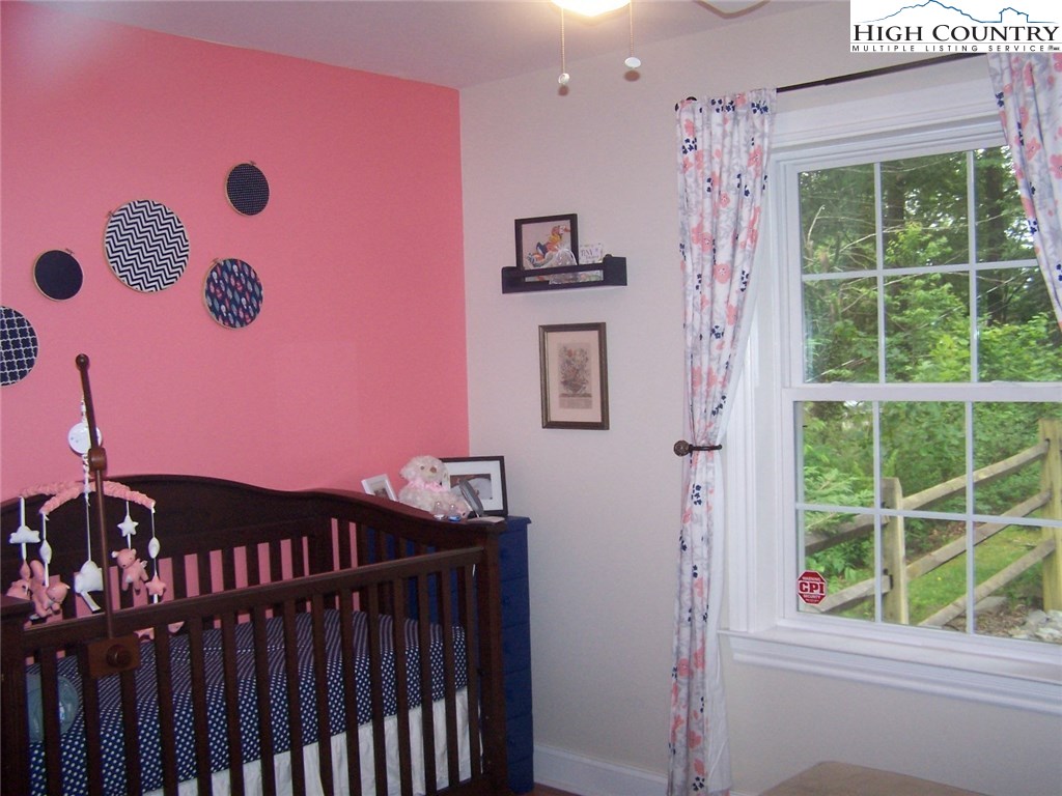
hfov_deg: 49.0
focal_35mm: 38
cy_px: 398
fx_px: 1166
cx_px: 531
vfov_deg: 37.7
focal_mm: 6.3
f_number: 2.8
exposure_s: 1/60
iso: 140
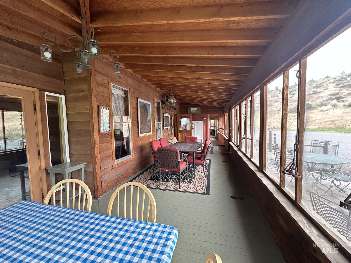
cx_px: 176
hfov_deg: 102.1
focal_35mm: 14
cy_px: 132
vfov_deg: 85.7
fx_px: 142
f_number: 2.2
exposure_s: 1/99
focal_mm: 2.22
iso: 200
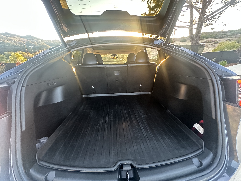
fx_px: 97
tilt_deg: -23.6
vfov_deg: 85.7
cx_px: 120
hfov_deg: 102.1
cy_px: 90
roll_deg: +0.4
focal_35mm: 14
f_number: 2.2
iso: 400
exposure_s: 1/60
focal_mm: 2.22
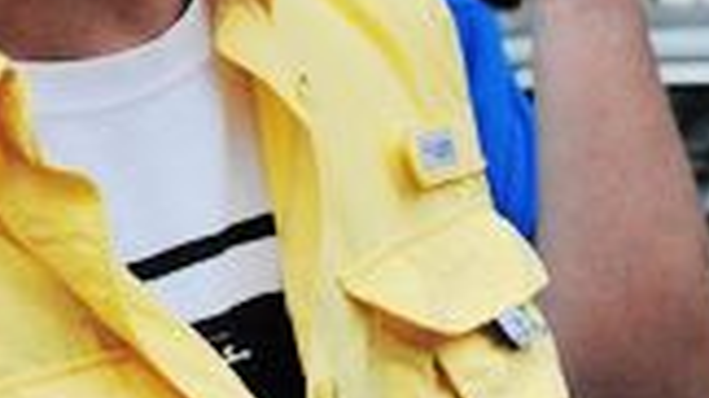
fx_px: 5713
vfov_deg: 4.0
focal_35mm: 304
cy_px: -129
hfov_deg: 6.9
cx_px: -722
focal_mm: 62
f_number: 9
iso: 6400
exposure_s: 1/3200
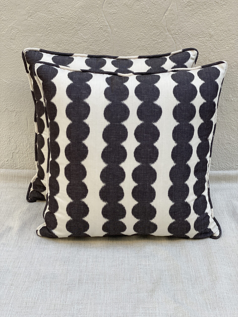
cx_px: 119
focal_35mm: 52
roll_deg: +1.2
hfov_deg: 28.0
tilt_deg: -20.7
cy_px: 158
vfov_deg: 36.8
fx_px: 477
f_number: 2
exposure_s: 1/122
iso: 25
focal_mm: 6
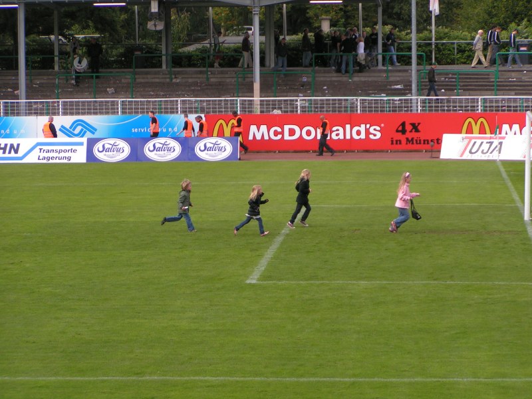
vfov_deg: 10.4
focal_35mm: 143
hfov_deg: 13.8
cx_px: 266
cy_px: 200
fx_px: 2198
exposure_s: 1/400
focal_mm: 21.9
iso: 50
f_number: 3.5
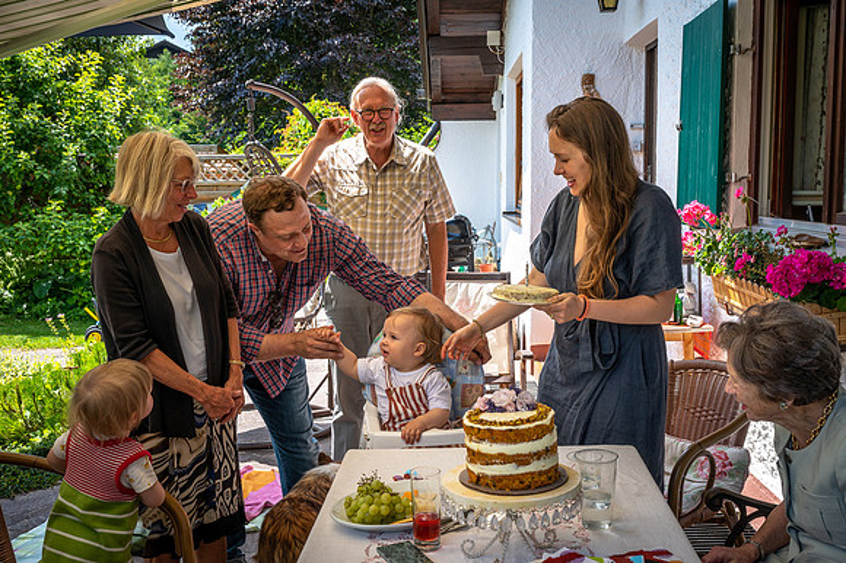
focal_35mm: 37
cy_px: 282
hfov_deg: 51.9
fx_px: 869
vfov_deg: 35.9
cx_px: 423
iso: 250
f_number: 9
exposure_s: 1/320
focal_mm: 37
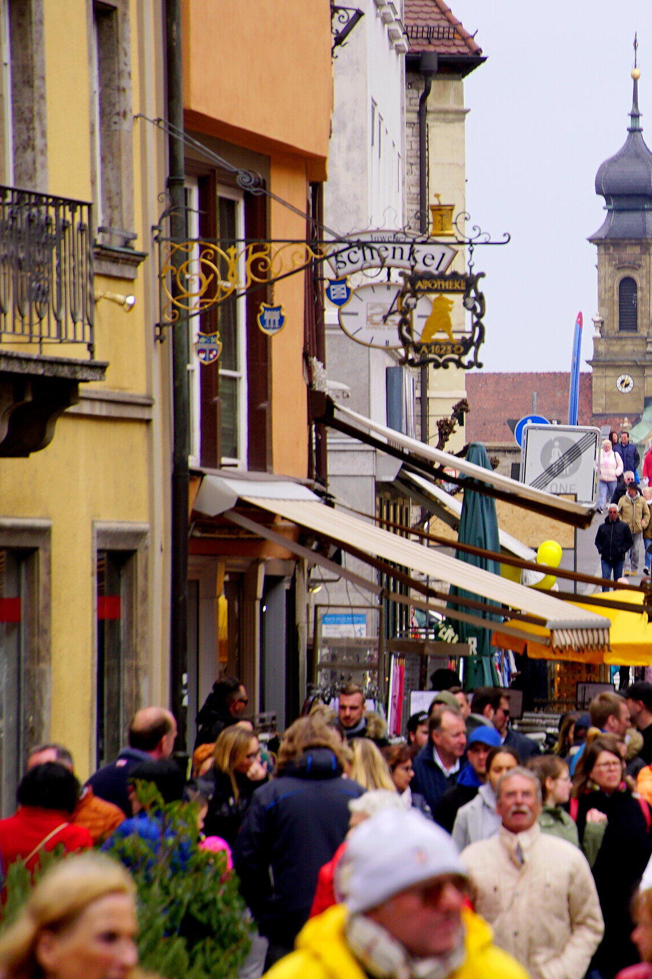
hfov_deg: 4.5
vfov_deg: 6.8
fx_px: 8255
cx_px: 682
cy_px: 490
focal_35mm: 304
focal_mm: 135
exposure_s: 1/250
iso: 125
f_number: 6.3
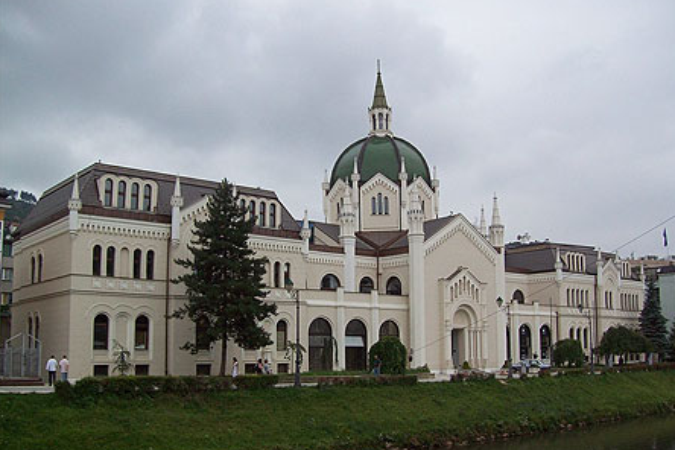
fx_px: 712
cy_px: 240
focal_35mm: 38
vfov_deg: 35.0
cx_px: 339
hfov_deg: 50.7
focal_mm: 6
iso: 80
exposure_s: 1/619
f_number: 2.7
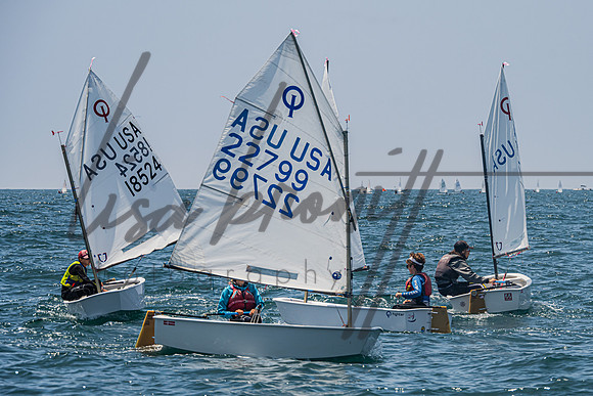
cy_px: 217
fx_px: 3231
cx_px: 369
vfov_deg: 7.0
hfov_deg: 10.5
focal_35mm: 196
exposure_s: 1/1250
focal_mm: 145
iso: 250
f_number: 7.1
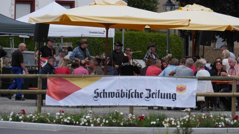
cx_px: 119
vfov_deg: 4.9
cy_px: 47
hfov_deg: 8.6
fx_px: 1584
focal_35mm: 250
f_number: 6.3
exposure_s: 1/500
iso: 200
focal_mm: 114
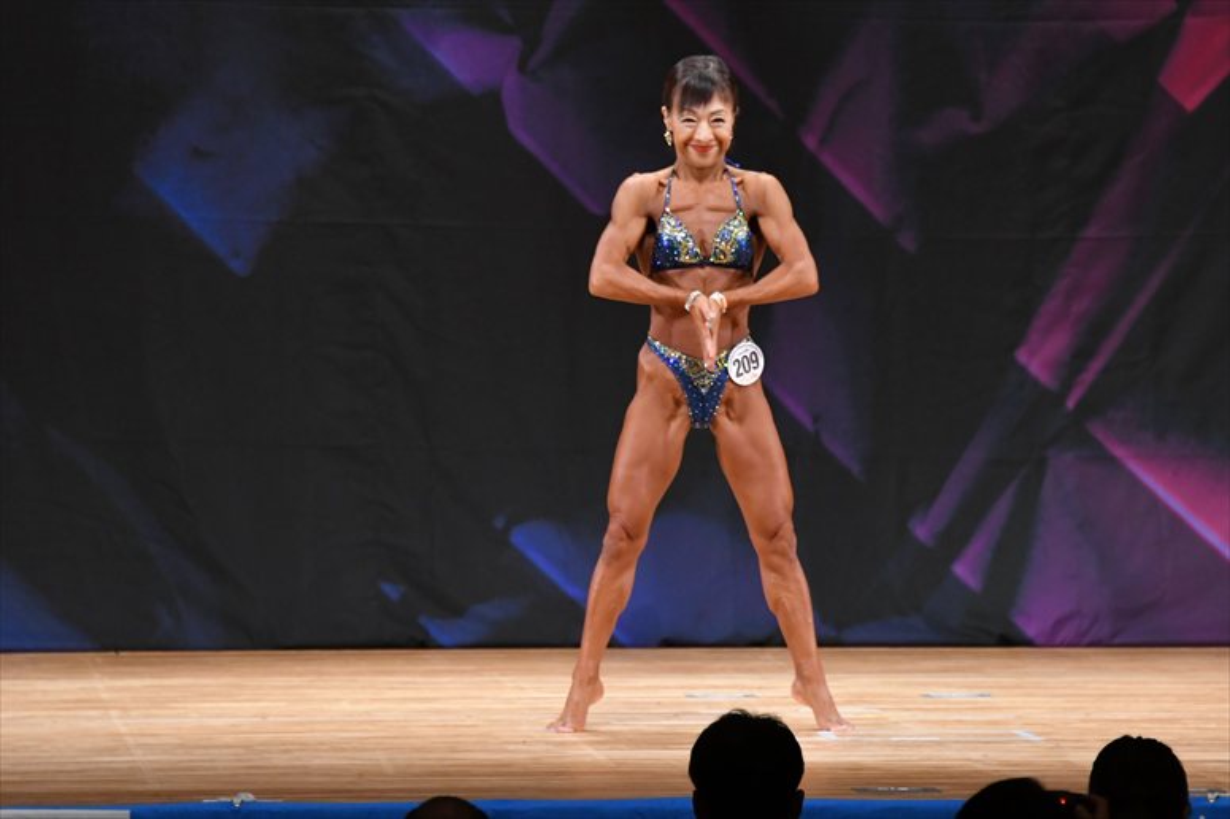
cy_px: 410
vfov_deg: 4.8
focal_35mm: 285
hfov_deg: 7.2
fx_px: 9733
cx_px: 615
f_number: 5.6
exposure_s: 1/400
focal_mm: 190
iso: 3200
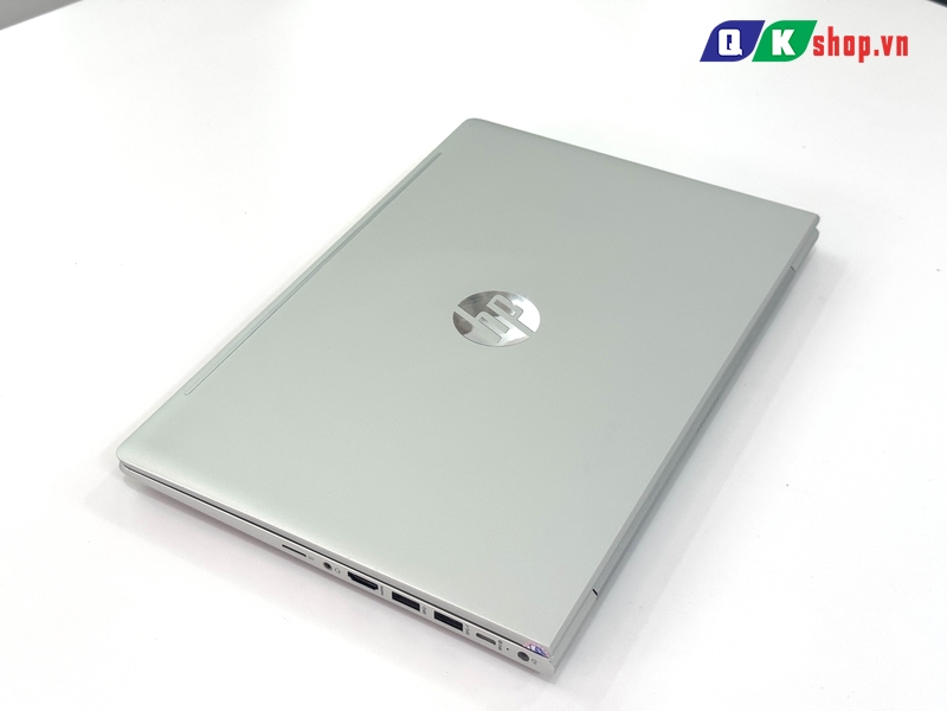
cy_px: 356
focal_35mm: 48
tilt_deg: -42.3
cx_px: 474
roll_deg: -0.7
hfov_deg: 39.7
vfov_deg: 30.3
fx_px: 1313
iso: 64
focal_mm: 6.76
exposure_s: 1/244
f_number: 1.78
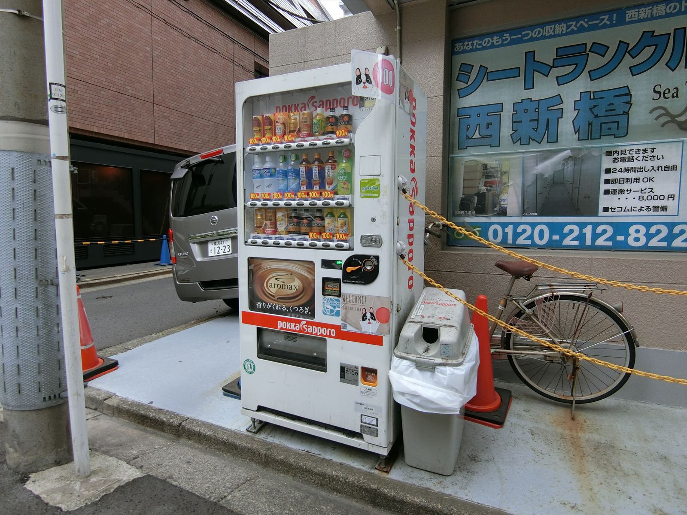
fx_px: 377
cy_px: 258
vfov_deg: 68.7
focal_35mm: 19
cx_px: 344
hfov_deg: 84.7
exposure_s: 1/125
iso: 160
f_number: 2.7
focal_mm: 4.06
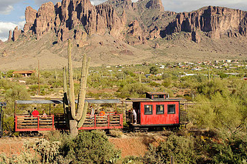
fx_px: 398
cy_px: 55
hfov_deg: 34.5
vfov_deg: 23.3
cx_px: 130
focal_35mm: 58
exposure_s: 1/400
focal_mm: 32
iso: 200
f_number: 10
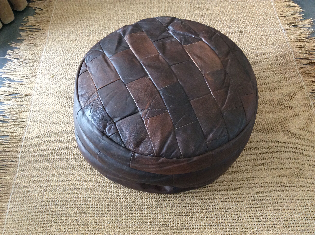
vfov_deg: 44.1
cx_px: 158
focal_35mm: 32
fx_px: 291
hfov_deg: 56.9
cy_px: 118
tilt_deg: -57.3
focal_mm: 3.3
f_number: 2.4
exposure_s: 1/25
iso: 125
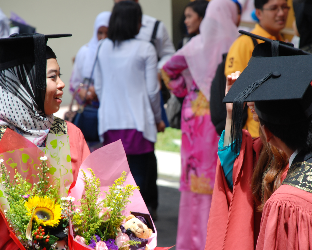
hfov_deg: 8.5
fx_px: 2101
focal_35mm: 228
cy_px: 125
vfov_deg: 6.8
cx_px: 164
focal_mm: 135
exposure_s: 1/100
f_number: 8
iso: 125
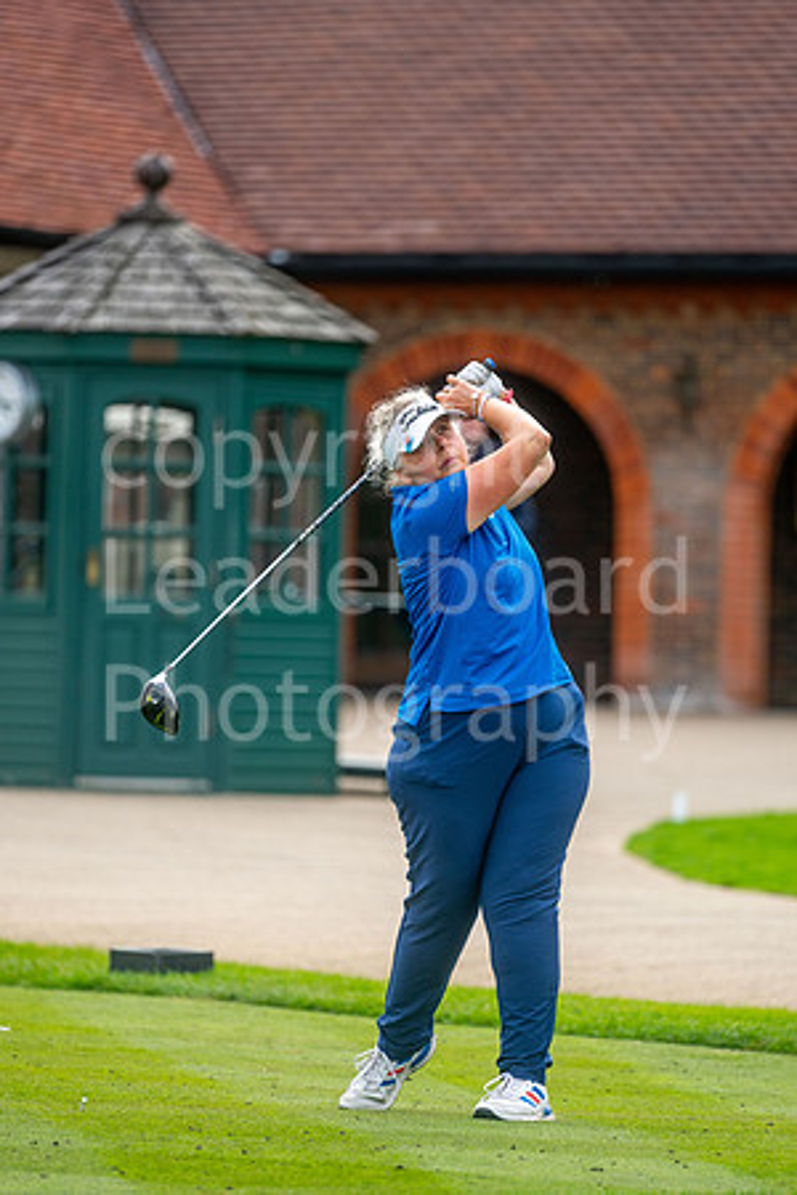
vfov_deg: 6.9
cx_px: 398
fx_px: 9962
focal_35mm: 300
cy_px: 598
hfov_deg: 4.6
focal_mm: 300
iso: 400
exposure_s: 1/1250
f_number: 4
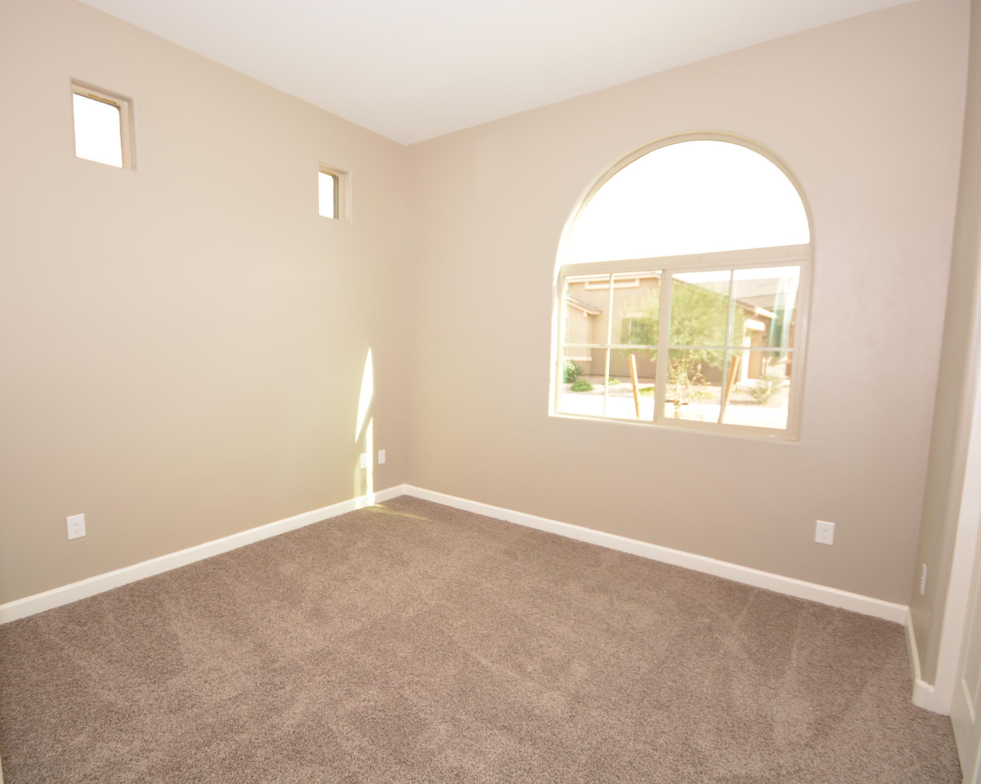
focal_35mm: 17
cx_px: 447
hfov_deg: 89.4
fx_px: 494
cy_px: 394
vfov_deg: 77.0
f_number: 4.5
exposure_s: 1/80
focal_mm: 10
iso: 200
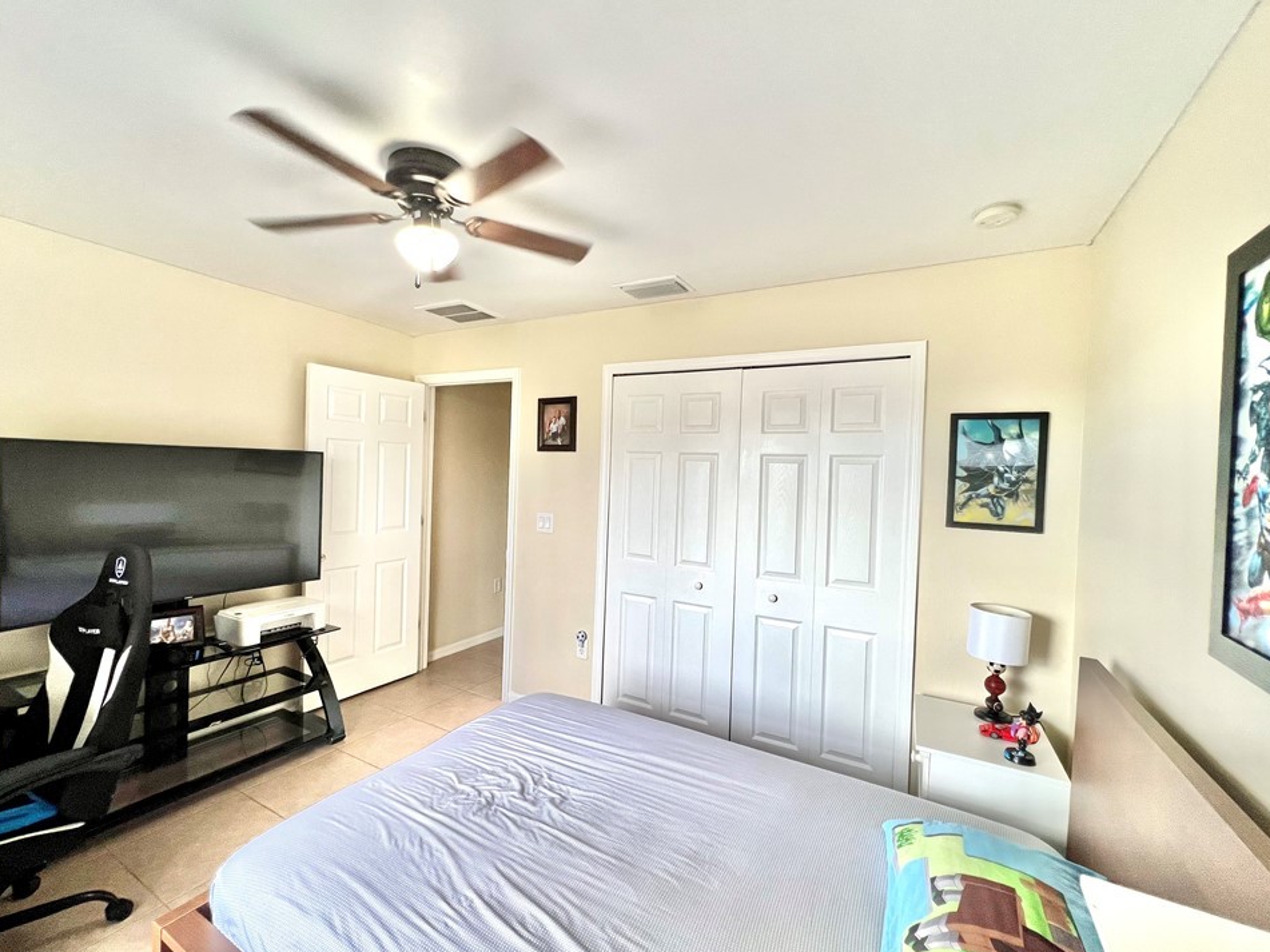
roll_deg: -1.5
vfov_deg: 85.7
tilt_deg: -1.4
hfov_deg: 102.0
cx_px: 612
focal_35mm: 14
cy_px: 481
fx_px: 514
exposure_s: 1/120
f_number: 1.8
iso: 100
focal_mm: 1.57
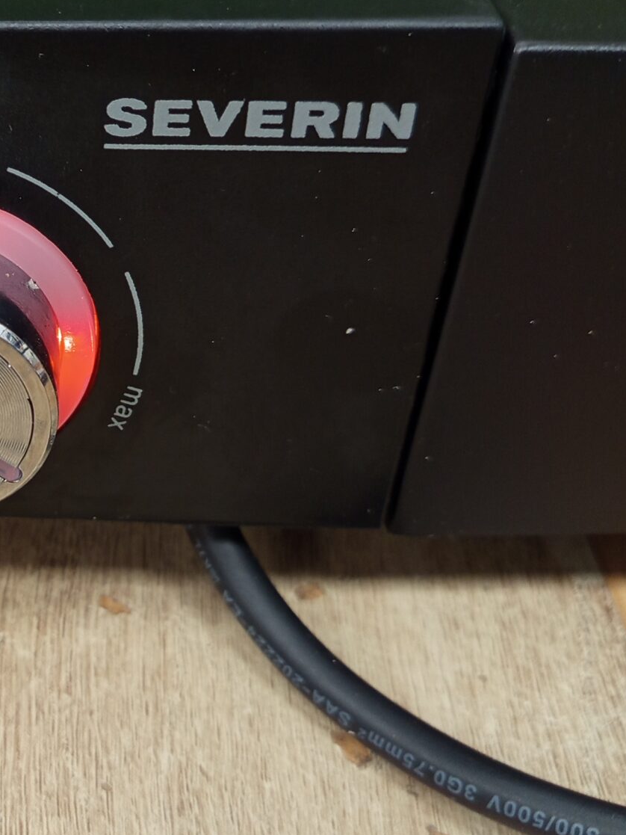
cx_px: -61
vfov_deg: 34.9
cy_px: 366
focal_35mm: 55
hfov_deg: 24.8
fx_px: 1326
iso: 204
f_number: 1.7
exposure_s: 1/50
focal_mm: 5.24
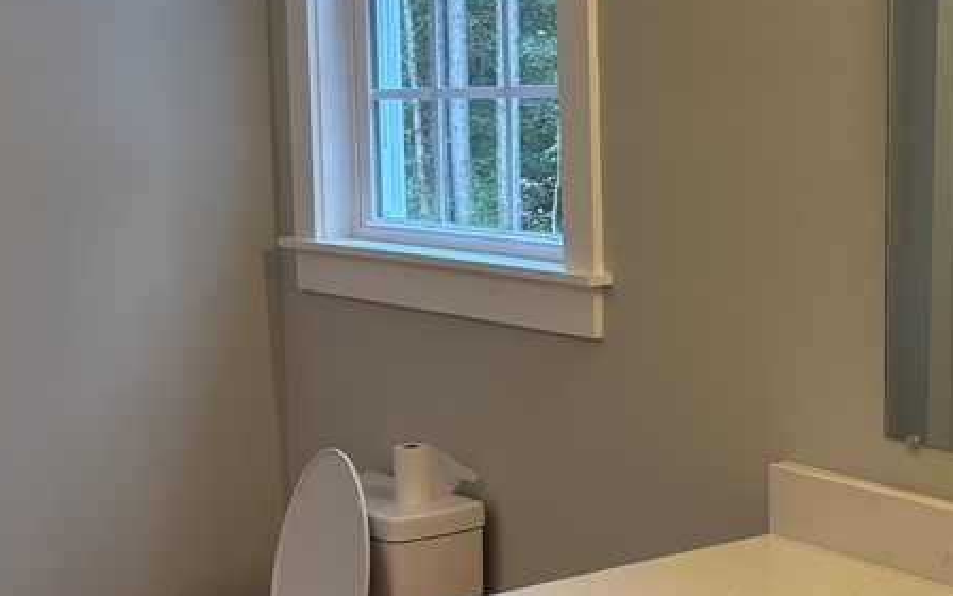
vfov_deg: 20.6
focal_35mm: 63
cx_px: 796
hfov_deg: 31.4
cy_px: 279
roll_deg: +0.4
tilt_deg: -4.8
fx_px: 1636
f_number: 1.6
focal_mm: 5.96
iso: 125
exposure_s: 1/149
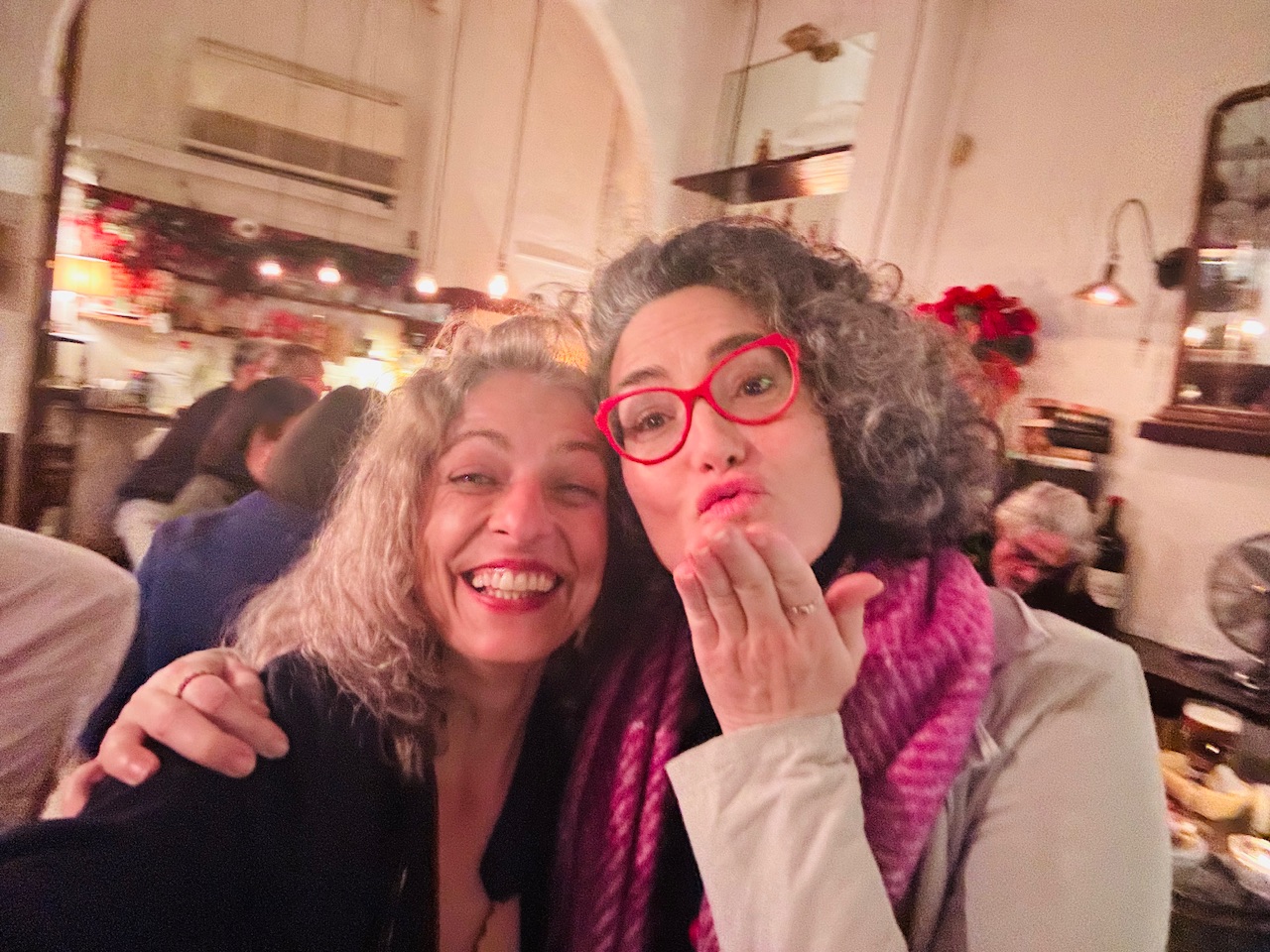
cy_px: 476
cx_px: 635
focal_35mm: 23
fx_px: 844
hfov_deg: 73.9
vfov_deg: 58.9
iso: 1000
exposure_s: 1/14
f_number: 1.9
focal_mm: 2.69
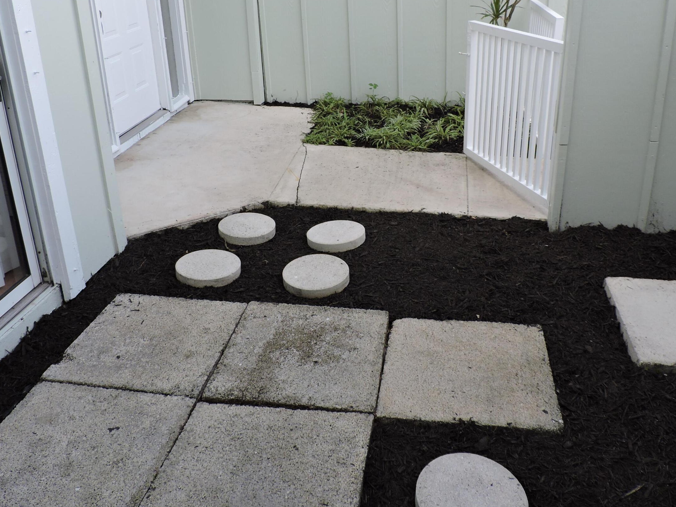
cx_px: 337
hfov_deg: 56.8
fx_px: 625
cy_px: 174
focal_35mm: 32
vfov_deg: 43.6
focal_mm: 4.3
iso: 100
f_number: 3
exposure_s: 1/320
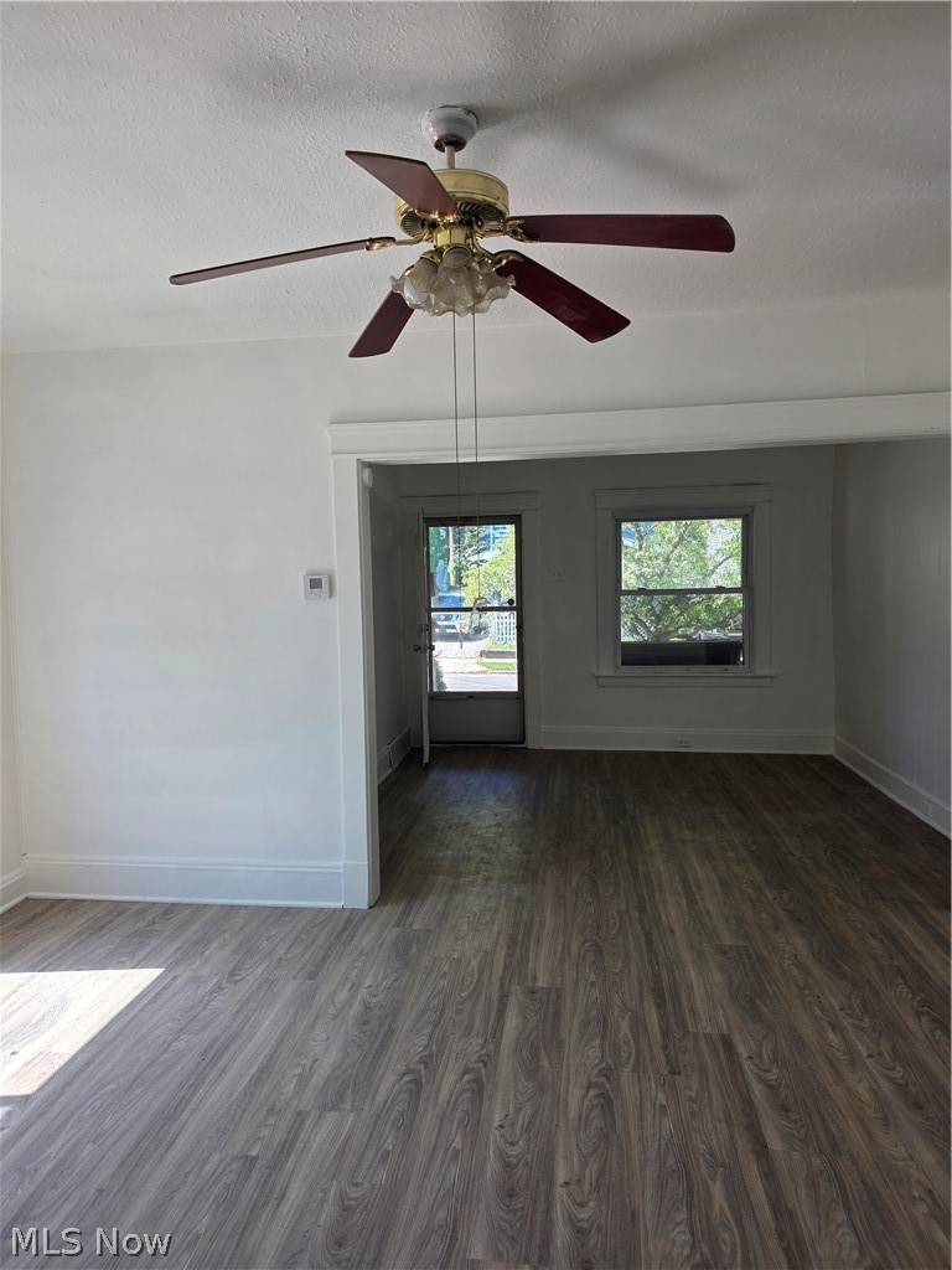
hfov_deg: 58.9
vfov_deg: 73.9
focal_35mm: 23
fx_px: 843
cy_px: 635
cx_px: 476
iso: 32
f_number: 1.7
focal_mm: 6.25
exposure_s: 1/180
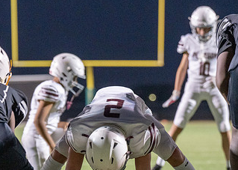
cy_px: 170
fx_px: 2167
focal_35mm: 321
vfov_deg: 4.5
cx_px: 121
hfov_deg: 6.3
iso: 2000
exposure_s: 1/500
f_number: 2.8
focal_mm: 120
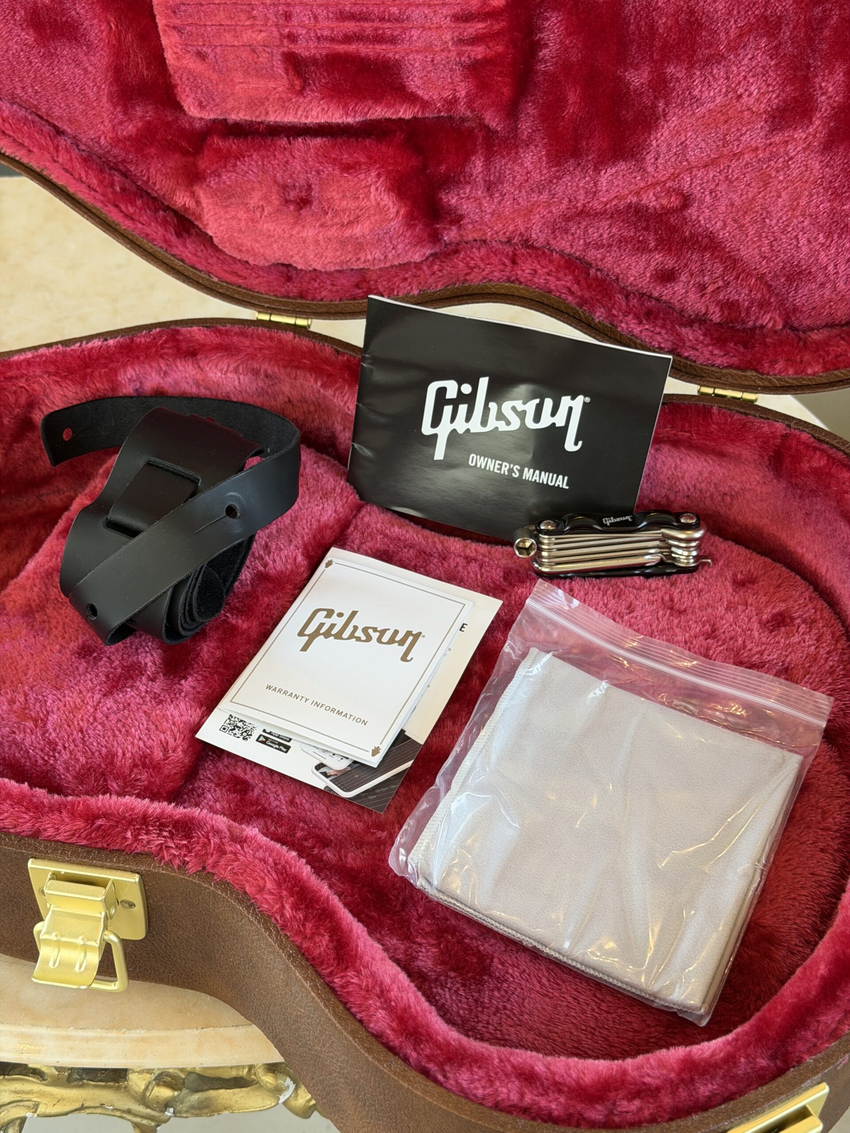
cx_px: 425
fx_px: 1572
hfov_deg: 30.3
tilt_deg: -46.6
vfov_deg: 39.7
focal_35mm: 48
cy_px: 566
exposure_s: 1/74
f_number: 1.78
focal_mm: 6.76
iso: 100
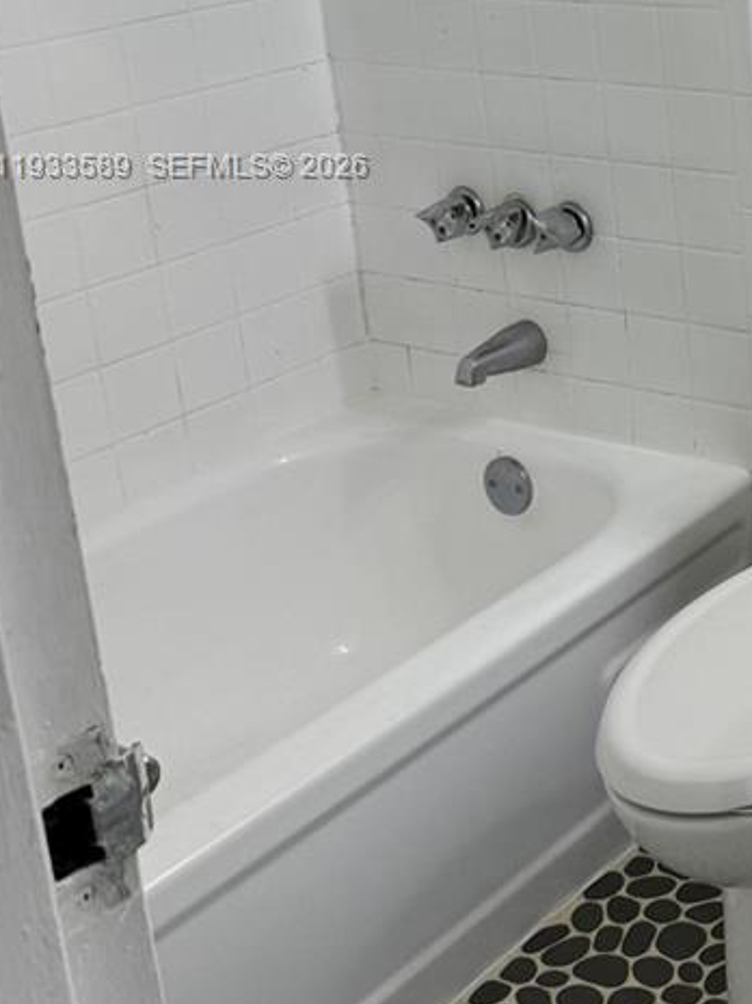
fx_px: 1798
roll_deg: +3.1
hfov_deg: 21.6
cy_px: 168
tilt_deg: -14.4
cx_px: 940
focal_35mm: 62
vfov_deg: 30.3
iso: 100
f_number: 1.78
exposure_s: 1/120
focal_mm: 6.76
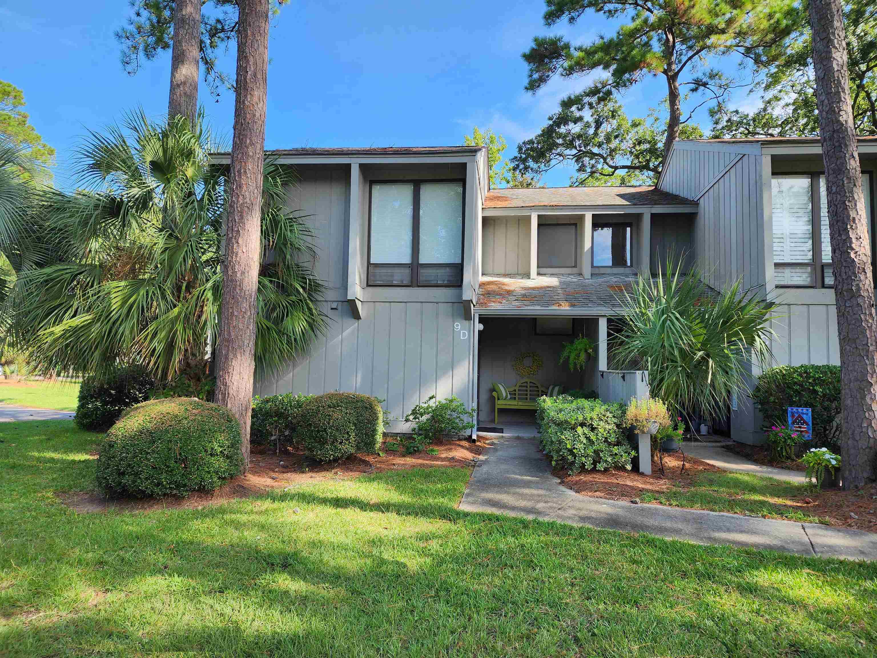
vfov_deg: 58.9
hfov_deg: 73.9
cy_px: 329
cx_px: 438
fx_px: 583
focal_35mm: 23
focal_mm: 6.4
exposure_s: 1/275
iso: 12
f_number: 1.8
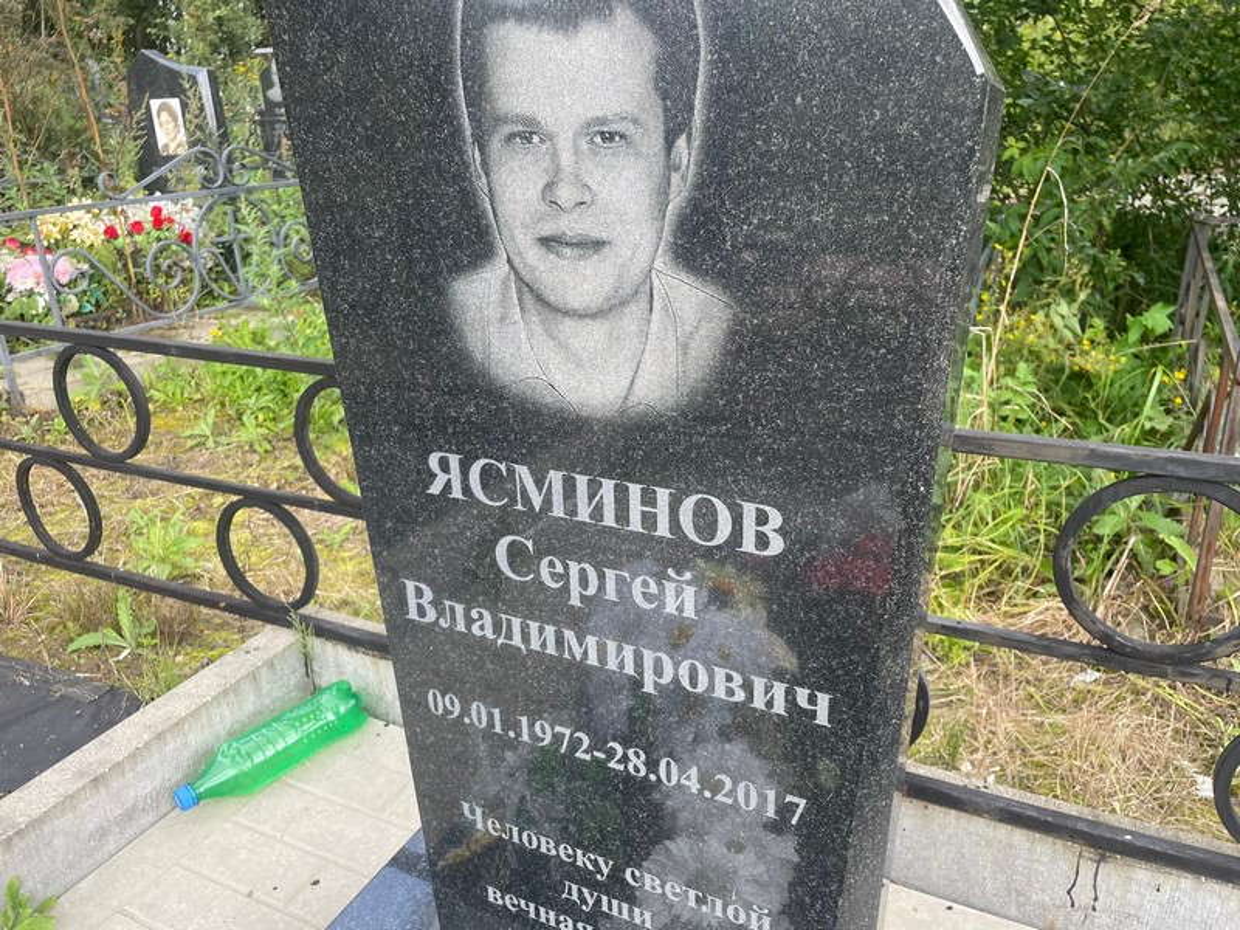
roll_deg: +1.8
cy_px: 465
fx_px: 931
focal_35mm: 26
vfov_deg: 53.1
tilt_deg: -21.8
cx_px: 620
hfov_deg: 67.3
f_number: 1.6
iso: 32
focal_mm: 4.2
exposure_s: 1/518
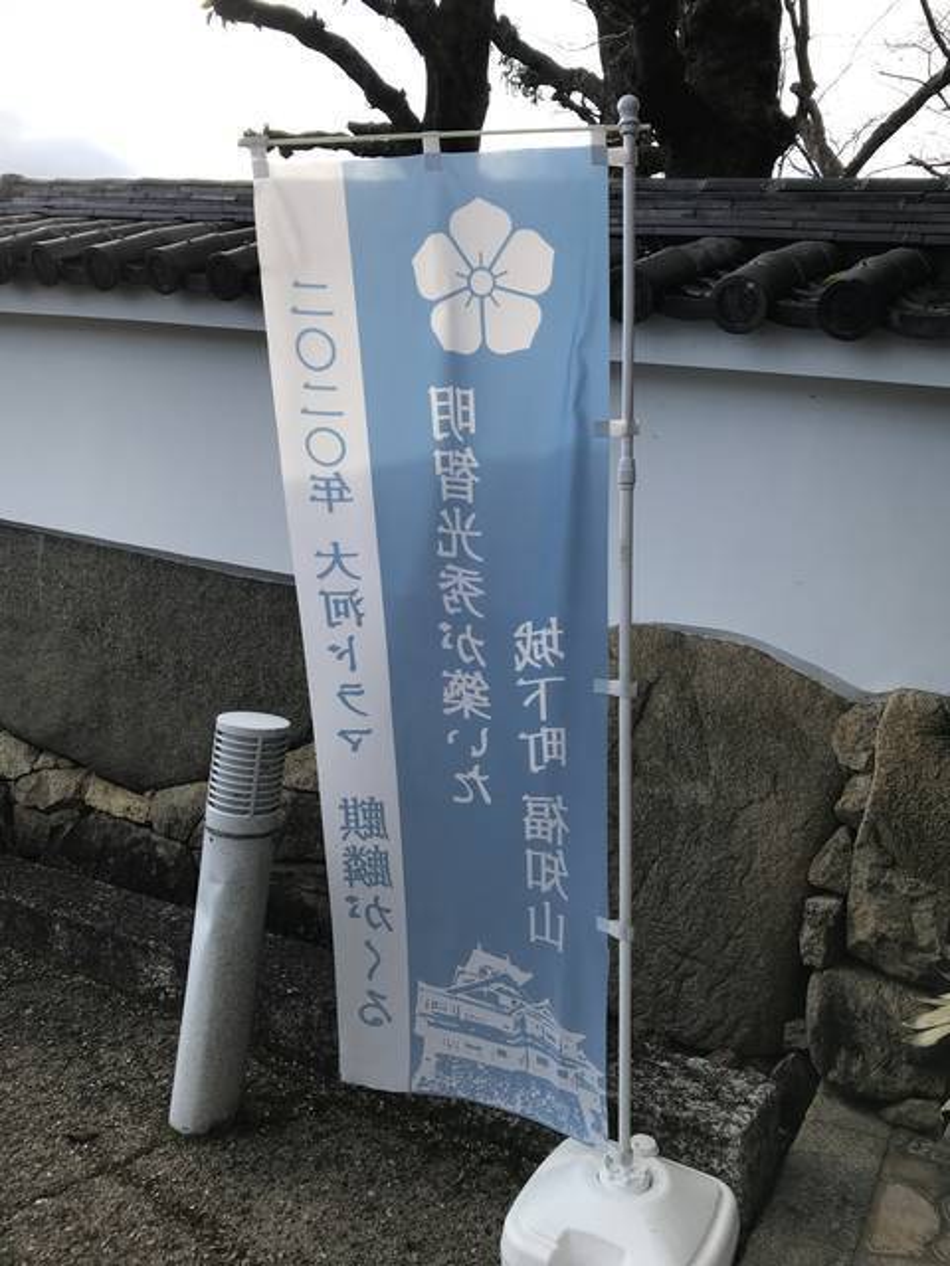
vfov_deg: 63.4
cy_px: 633
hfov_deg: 49.7
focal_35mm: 28
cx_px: 475
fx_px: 1025
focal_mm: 3.99
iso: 20
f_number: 1.8
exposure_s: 1/643
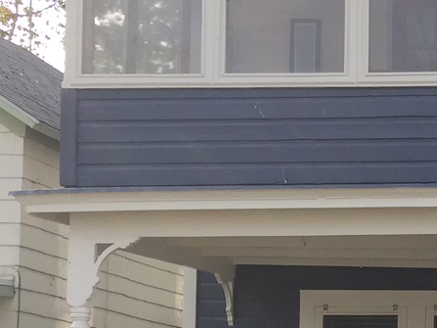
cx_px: 776
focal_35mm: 106
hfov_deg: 15.9
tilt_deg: +3.1
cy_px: 364
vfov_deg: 13.7
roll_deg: -0.3
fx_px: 1339
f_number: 2.2
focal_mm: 4.15
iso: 32
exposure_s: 1/628
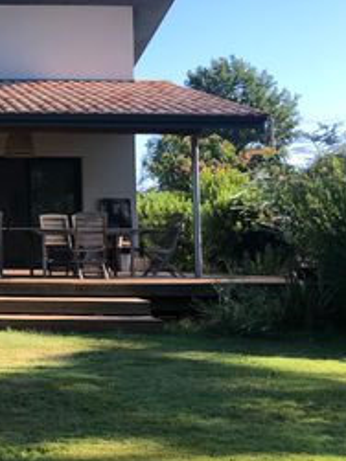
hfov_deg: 19.2
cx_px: -169
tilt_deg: +5.1
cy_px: 160
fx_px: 894
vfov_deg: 28.8
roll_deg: -1.9
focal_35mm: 67
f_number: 1.8
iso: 20
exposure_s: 1/706
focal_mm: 3.99
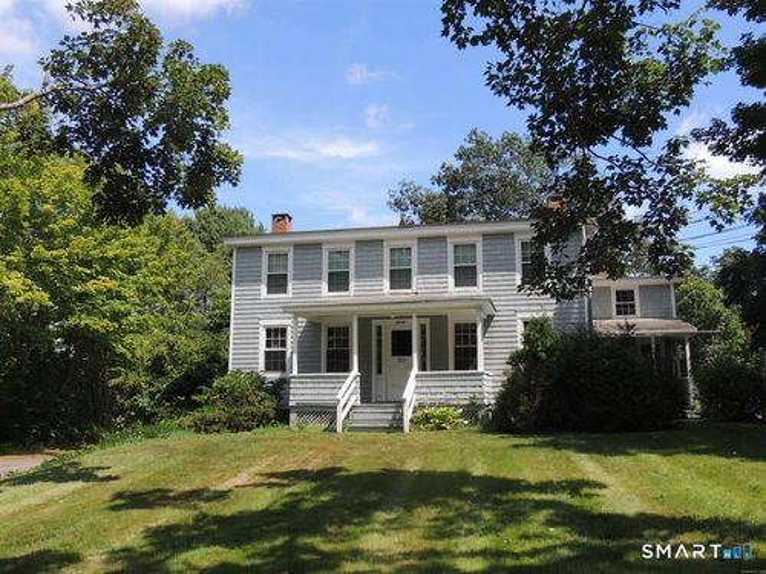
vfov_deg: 42.9
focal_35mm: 33
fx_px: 730
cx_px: 383
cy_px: 287
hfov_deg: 55.4
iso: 100
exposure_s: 1/800
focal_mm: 5.8
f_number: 3.2
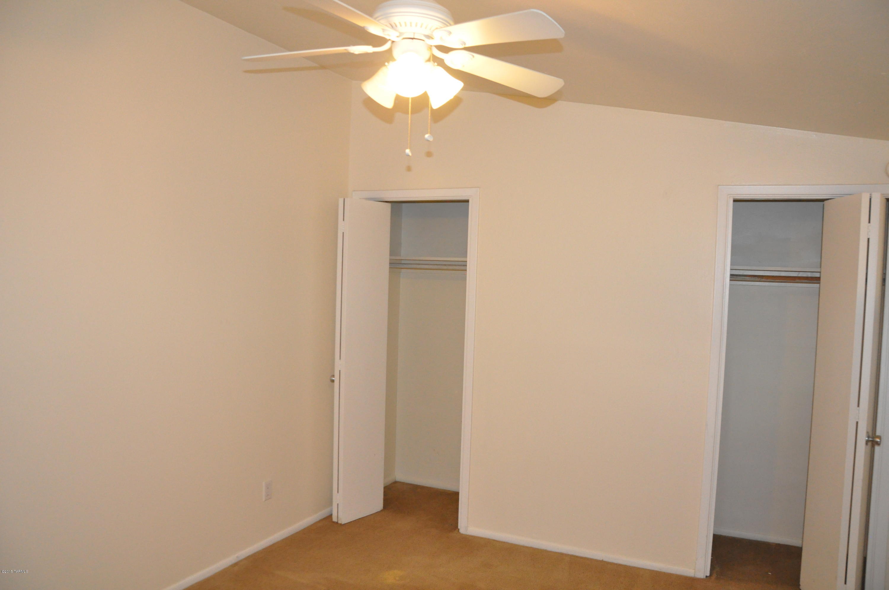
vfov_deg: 47.8
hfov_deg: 67.4
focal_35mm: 27
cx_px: 444
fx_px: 666
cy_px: 295
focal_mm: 18
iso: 2000
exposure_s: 1/80
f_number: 5
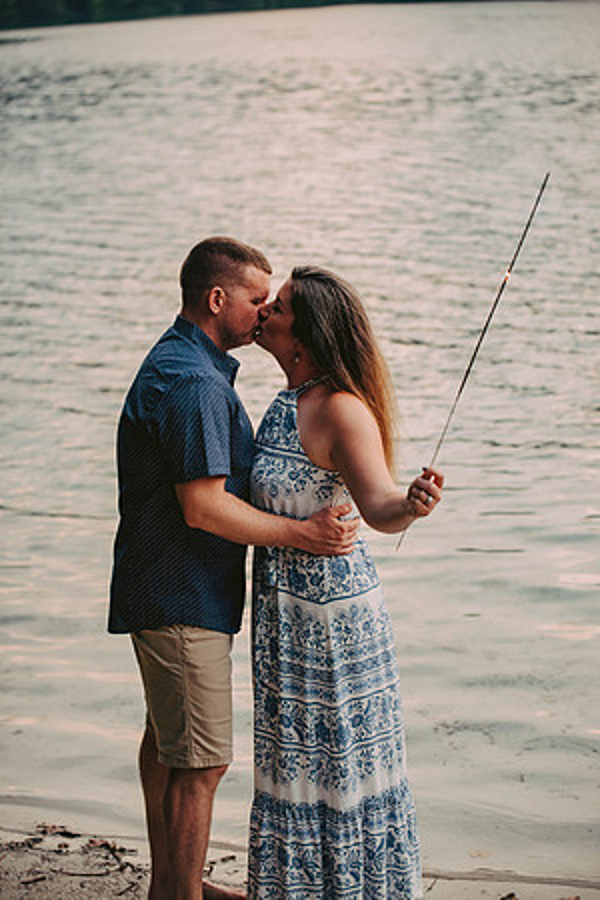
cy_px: 450
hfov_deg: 19.5
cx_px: 300
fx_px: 1750
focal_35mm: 70
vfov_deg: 28.8
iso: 250
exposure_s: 1/250
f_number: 2.8
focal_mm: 70
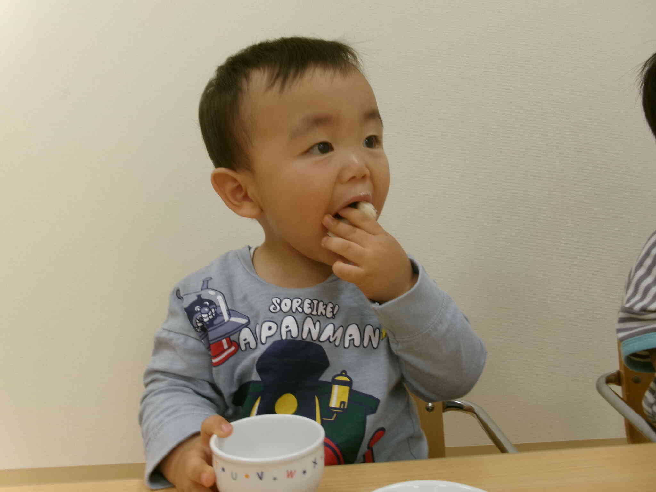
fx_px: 531
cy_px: 246
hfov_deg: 63.4
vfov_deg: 49.7
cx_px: 328
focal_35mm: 28
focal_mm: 5.1
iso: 100
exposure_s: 1/52
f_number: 3.9
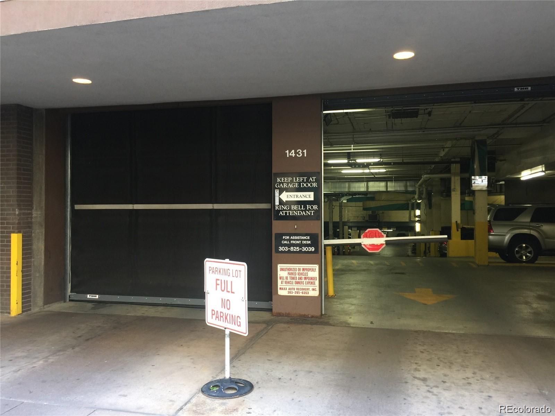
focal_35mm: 29
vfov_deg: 48.2
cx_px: 278
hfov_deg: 61.7
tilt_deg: +0.9
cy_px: 208
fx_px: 465
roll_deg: +0.9
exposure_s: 1/15
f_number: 2.2
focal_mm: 4.15
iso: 32
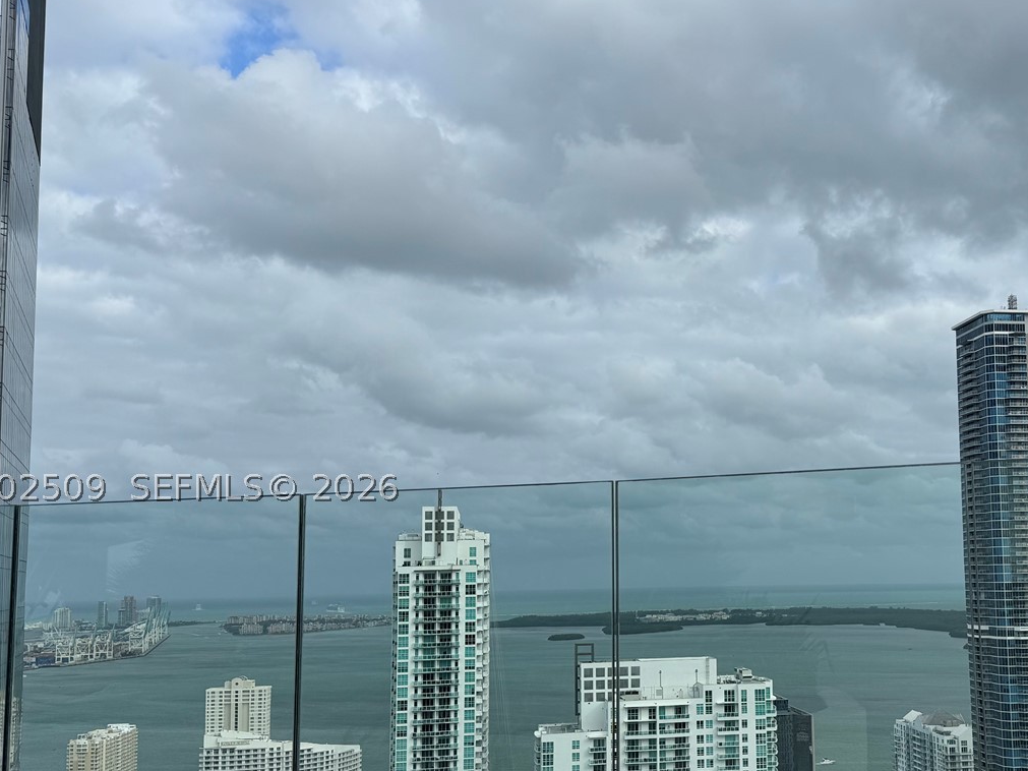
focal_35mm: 38
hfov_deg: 47.9
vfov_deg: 37.5
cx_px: 710
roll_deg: +0.4
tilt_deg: +5.3
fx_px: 1128
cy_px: 487
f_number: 1.78
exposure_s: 1/4608
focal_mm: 6.76
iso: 80
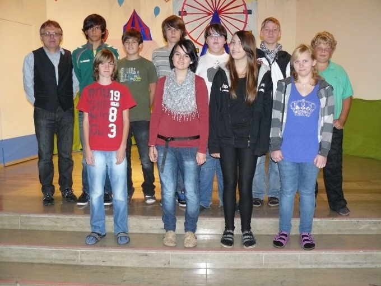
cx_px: 190
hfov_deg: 51.4
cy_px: 143
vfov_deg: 39.7
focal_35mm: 36
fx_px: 396
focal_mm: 6
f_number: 2.8
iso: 400
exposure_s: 1/30
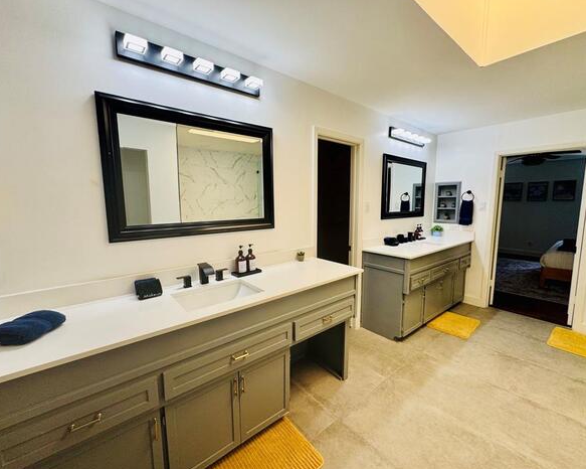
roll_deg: +0.1
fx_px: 260
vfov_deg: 84.0
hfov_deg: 96.8
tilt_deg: -5.9
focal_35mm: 15
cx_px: 299
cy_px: 231
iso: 80
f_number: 2.2
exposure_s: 1/99
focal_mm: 2.22
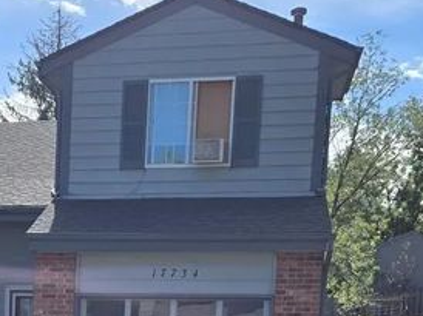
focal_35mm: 86
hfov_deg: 22.2
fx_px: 1050
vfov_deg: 15.8
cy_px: 472
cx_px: 37
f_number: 1.8
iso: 25
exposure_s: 1/2503
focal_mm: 5.4
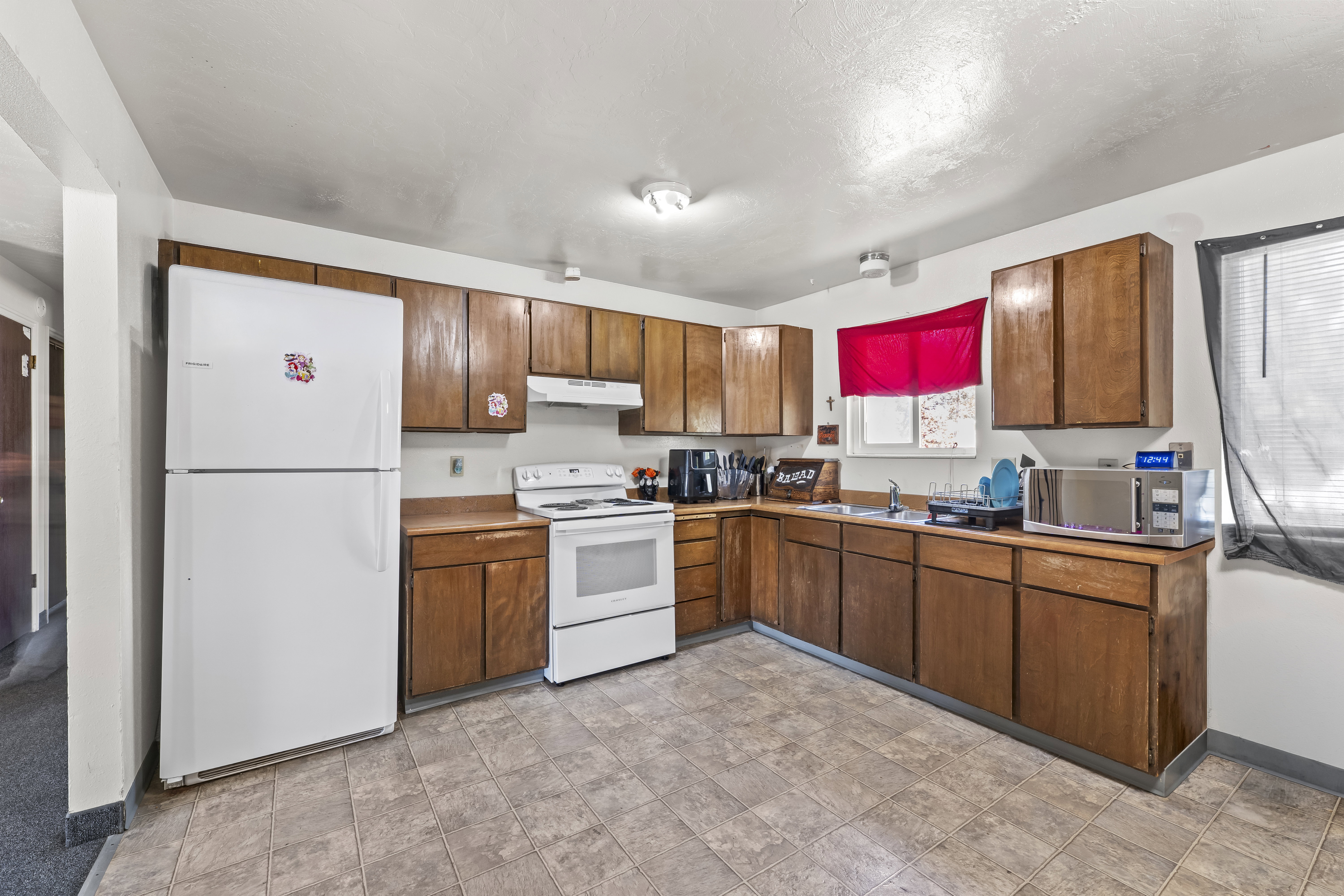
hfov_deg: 104.3
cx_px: 672
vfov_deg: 81.2
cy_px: 448
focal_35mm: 14
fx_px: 523
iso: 400
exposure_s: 1/1.25
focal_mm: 14
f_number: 9
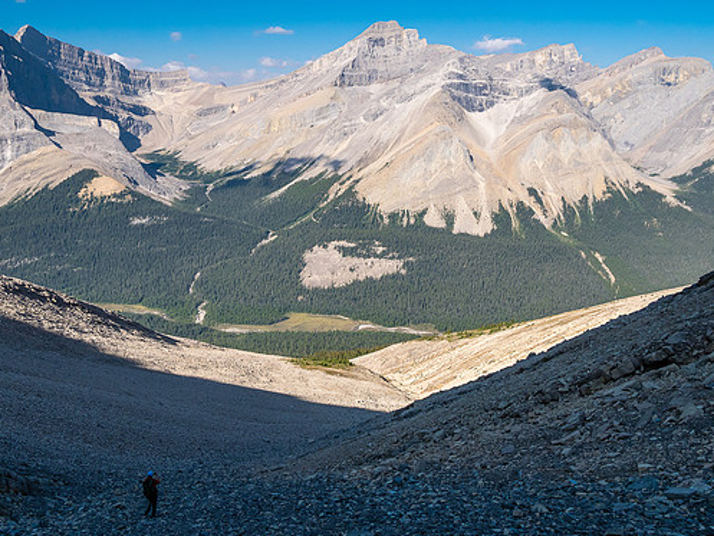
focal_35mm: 35
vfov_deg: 40.7
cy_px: 239
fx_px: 722
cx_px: 306
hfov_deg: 52.4
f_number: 8
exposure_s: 1/200
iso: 200
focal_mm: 15
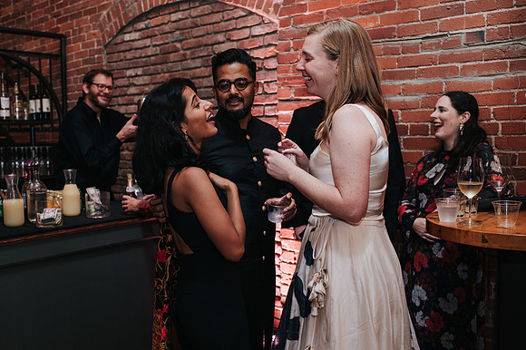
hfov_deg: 50.0
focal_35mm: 39
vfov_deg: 34.5
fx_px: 563
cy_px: 183
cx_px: 236
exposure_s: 1/200
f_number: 3.2
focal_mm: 35
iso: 800
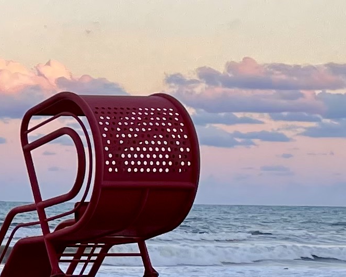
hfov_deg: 11.6
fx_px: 1578
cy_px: 142
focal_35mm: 154
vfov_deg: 10.0
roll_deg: -0.5
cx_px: -278
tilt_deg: +2.8
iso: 40
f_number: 1.6
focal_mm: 4.2
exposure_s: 1/121
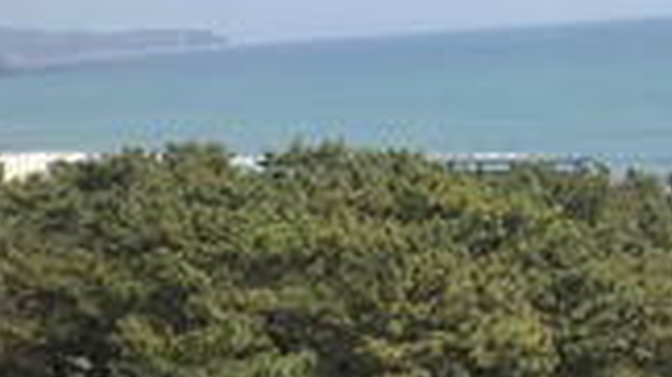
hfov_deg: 24.1
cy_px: -8
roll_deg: +2.7
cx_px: 647
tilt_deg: +1.7
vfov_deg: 14.0
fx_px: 1514
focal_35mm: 85
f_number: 1.8
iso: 20
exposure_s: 1/1143
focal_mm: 3.99
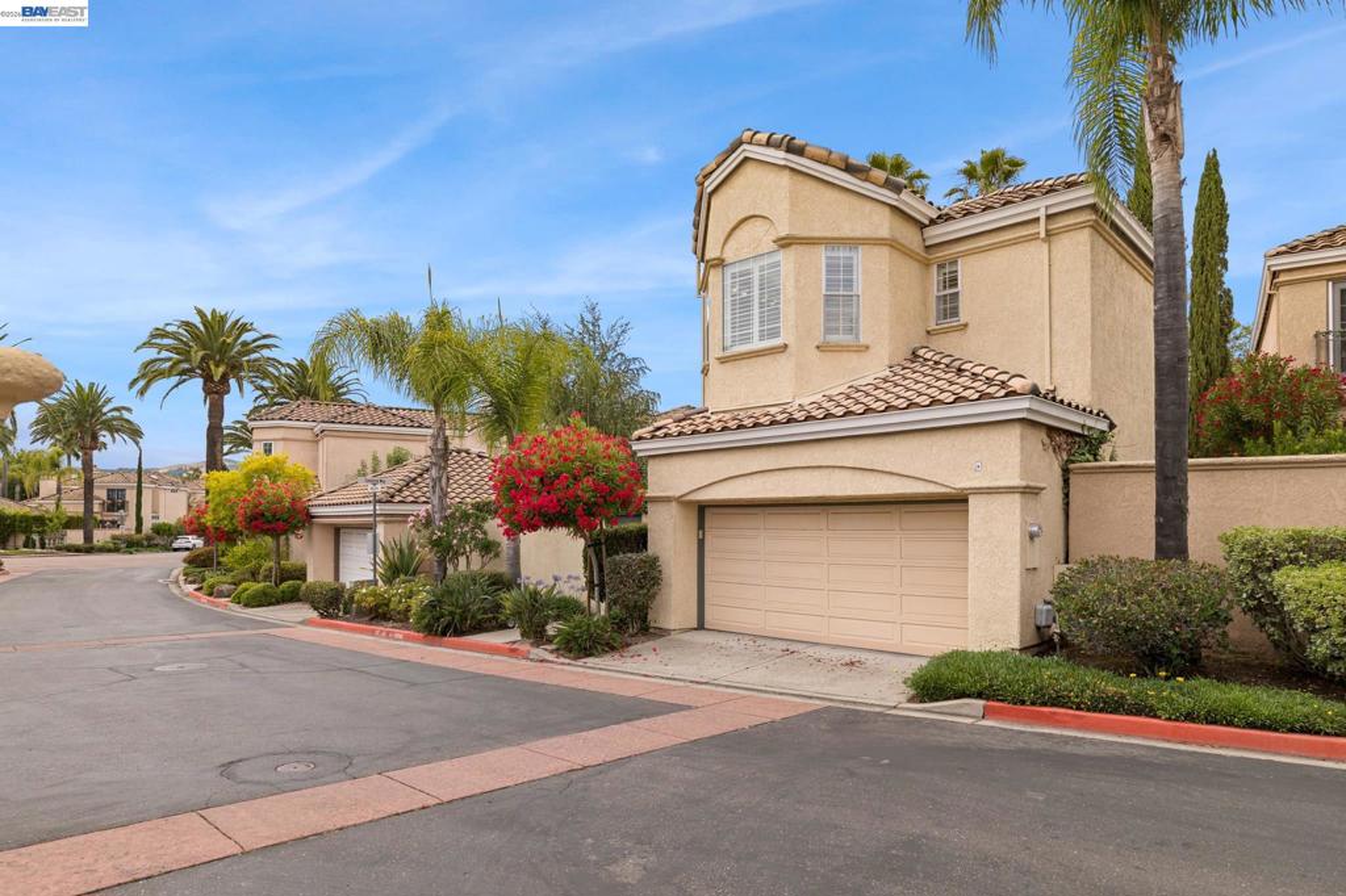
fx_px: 747
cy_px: 448
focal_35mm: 20
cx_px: 673
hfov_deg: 84.0
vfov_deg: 61.9
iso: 100
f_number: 4.7
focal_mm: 20
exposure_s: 1/80
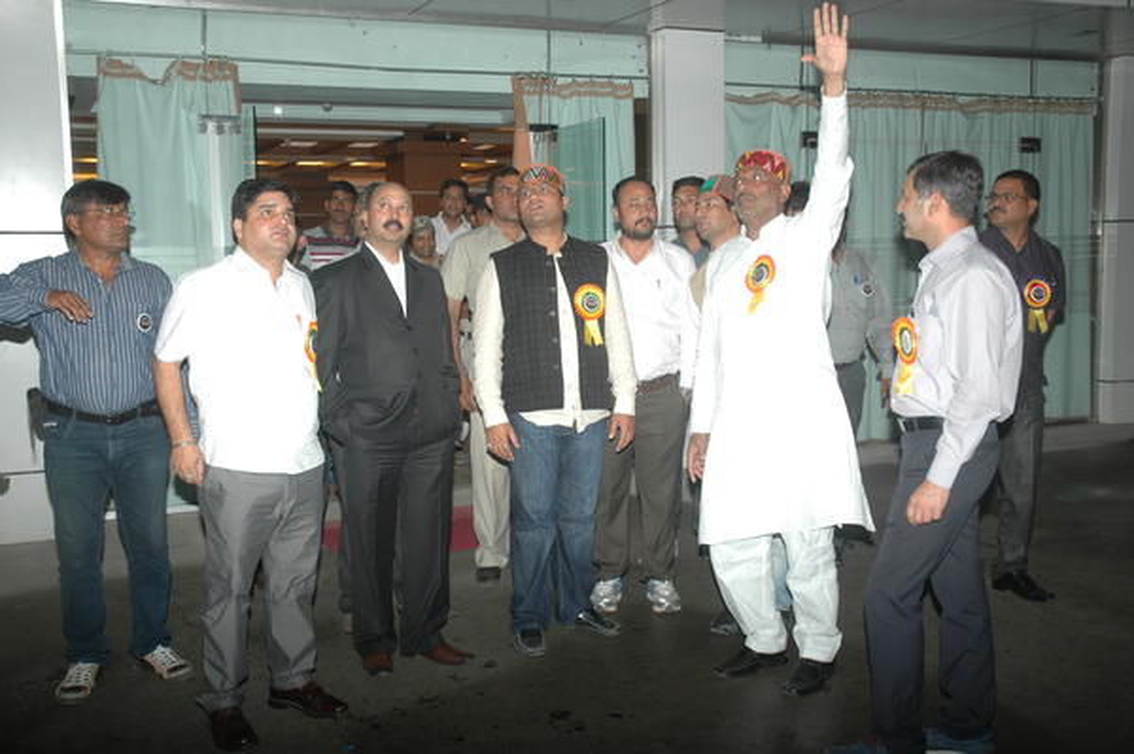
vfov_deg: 35.4
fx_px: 1180
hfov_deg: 51.3
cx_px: 567
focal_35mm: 38
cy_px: 377
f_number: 4.5
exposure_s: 1/60
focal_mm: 25
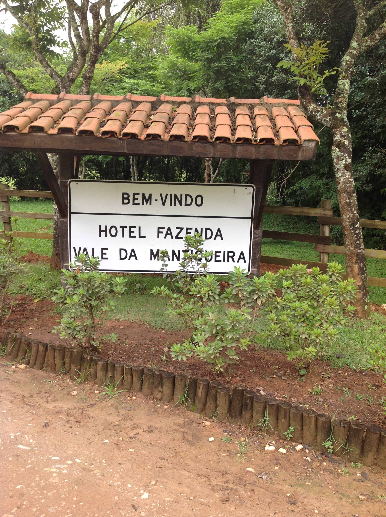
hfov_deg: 40.6
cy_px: 258
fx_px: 522
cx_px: 193
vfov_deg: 52.7
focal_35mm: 35
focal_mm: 4.28
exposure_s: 1/282
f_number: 2.4
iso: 50
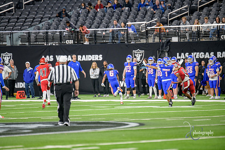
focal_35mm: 300
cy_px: 75
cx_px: 112
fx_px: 1875
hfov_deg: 6.9
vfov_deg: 4.6
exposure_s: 1/400
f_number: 2.8
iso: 1000
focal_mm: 300
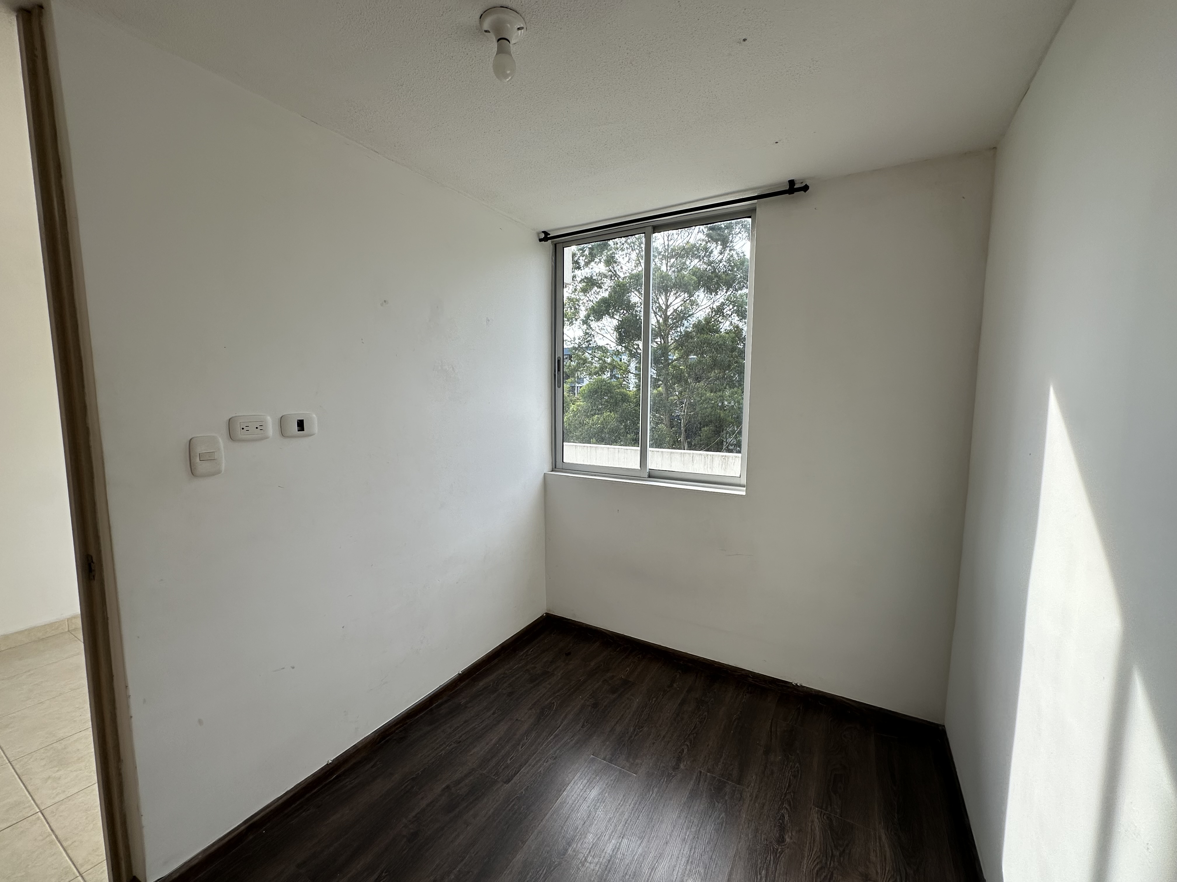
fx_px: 476
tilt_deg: -5.7
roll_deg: -0.6
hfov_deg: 102.1
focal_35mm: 14
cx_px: 588
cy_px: 441
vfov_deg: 85.7
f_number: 2.2
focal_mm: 2.22
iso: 40
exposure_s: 1/463
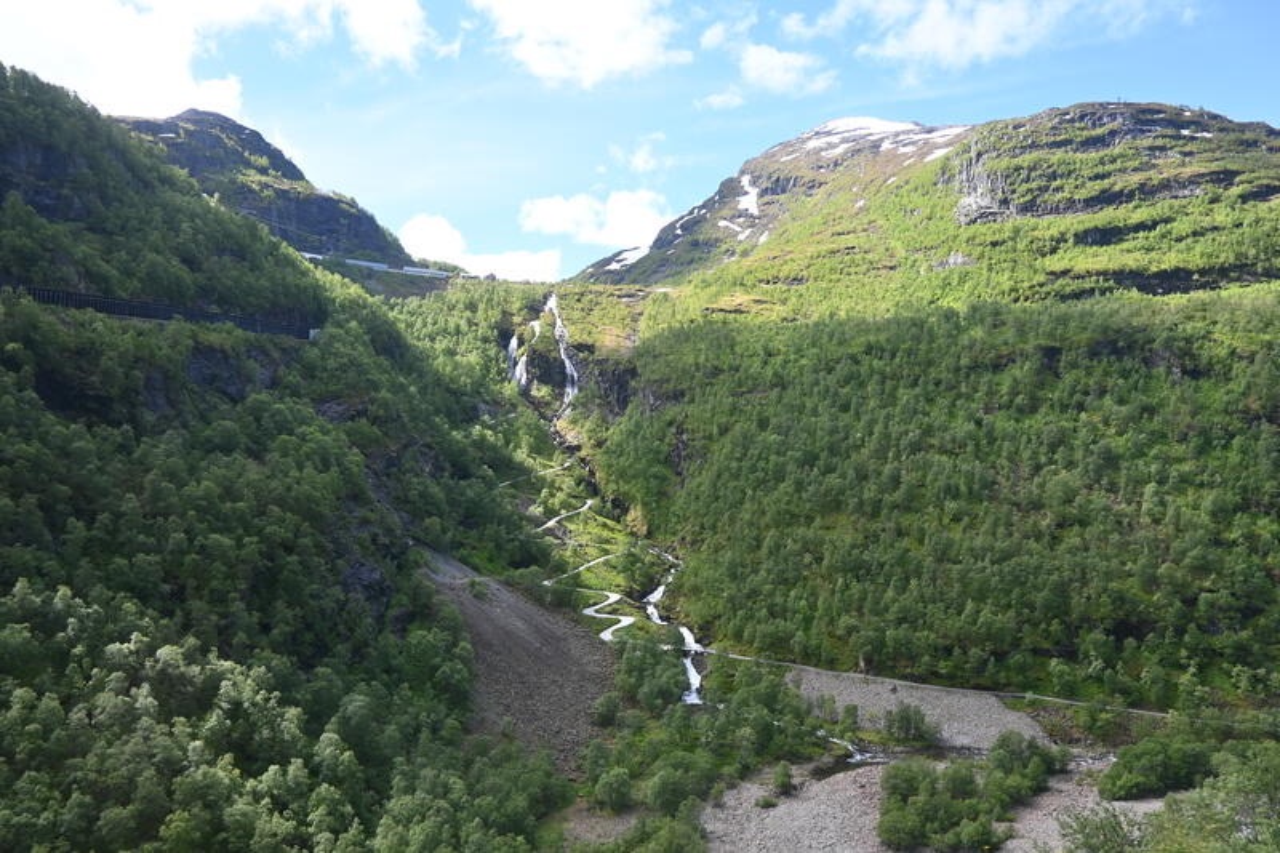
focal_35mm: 24
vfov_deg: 53.1
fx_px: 853
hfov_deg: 73.8
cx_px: 640
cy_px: 426
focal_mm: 16
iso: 160
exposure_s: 1/250
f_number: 5.6
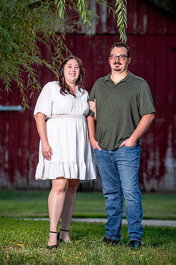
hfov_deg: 7.2
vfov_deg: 10.8
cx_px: 88
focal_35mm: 190
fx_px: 1393
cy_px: 132
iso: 80
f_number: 5
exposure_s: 1/125
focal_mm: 190
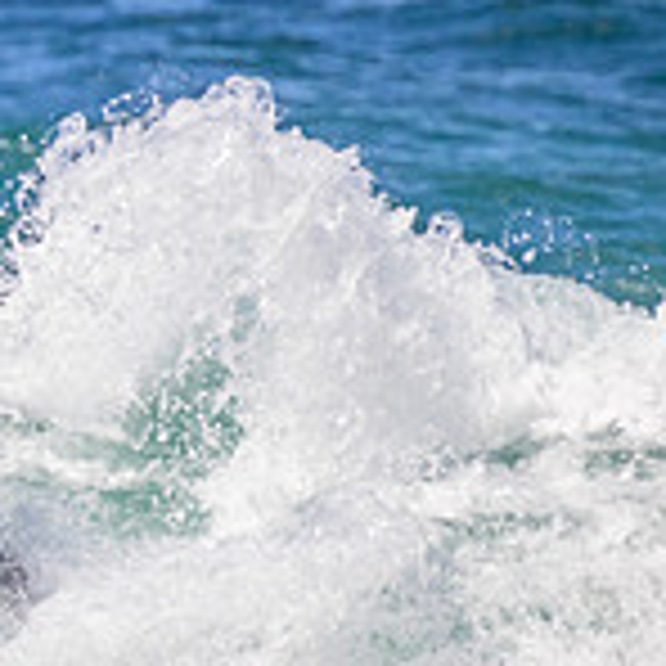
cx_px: -500
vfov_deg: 0.7
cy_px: 349
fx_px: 57922
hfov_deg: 0.7
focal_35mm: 2661
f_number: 11
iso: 1000
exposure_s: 1/1600
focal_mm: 800
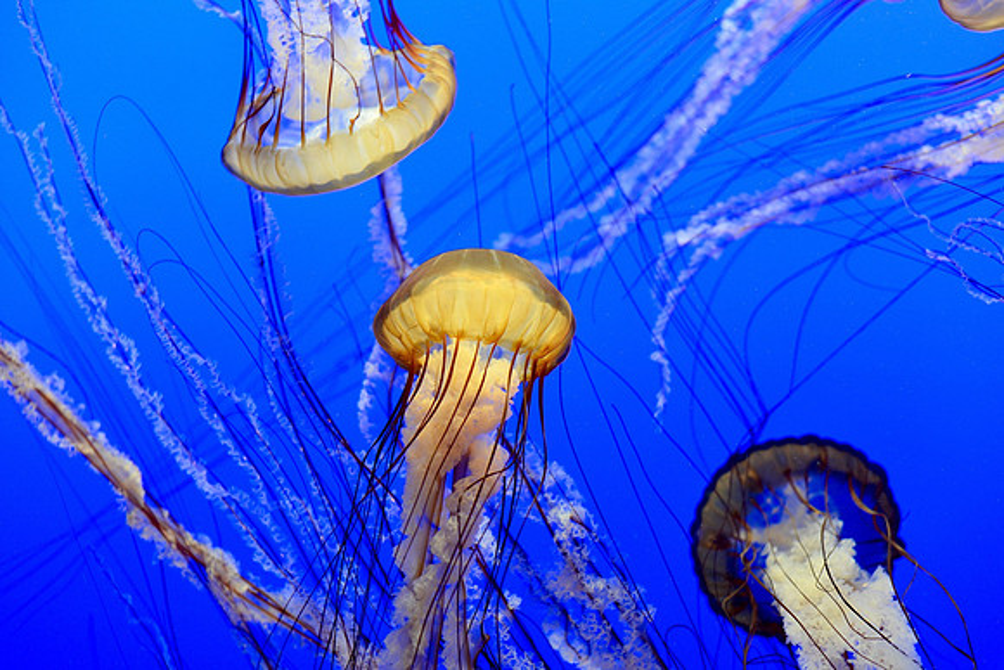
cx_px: 502
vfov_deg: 27.0
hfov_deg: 39.6
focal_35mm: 50
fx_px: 1395
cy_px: 335
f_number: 3.2
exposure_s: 1/100
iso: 1600
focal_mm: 50
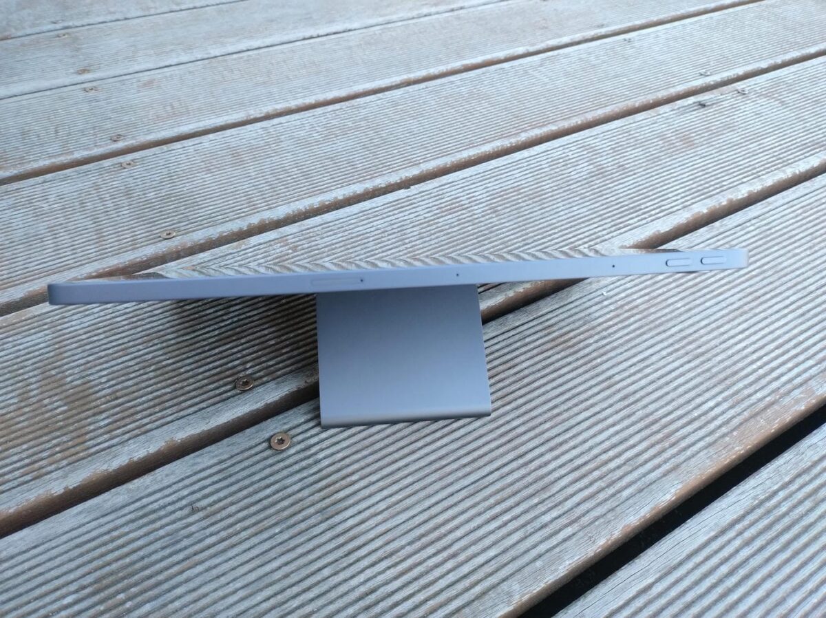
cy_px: 309
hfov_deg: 69.4
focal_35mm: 25
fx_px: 596
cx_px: 413
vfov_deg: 54.8
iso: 688
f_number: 1.7
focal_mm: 4.71
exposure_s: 1/50
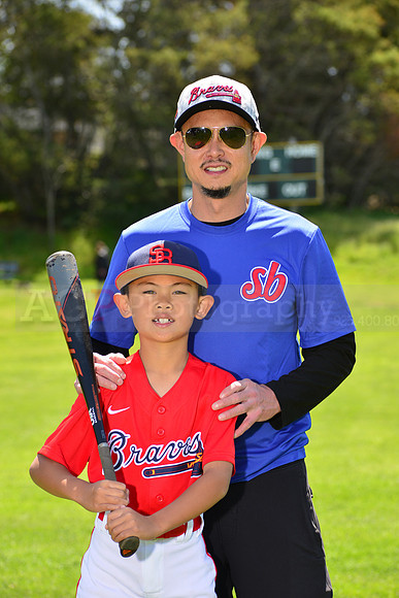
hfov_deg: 10.2
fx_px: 2243
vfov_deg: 15.2
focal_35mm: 135
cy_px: 299
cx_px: 200
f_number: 8
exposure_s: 1/250
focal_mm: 135
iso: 200
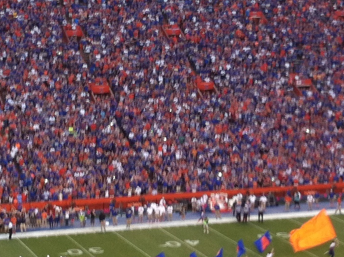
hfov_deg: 15.5
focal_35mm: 127
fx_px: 1261
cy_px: 108
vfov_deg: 11.6
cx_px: 189
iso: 80
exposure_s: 1/24
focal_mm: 3.85
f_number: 2.8
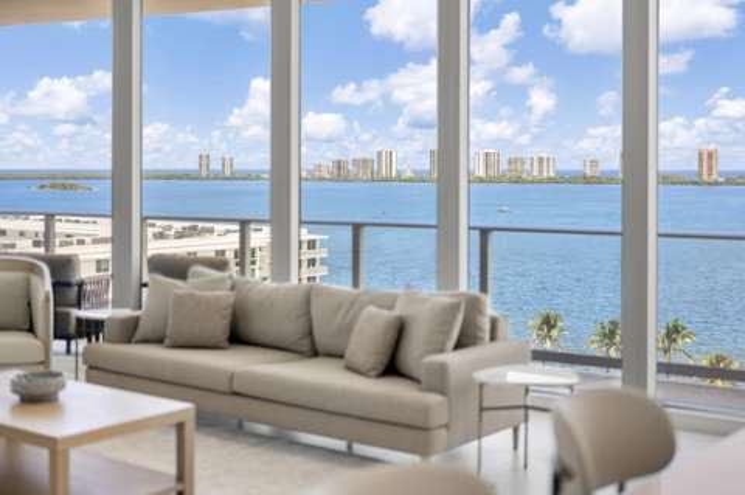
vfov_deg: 26.9
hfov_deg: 39.6
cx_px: 372
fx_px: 1034
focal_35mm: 50
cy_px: 248
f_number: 2
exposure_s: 1/125
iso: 64
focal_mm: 50
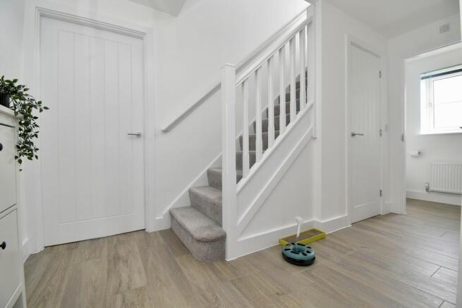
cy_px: 154
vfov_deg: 77.4
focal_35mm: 15
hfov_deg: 100.4
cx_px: 231
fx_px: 193
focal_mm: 10
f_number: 7.1
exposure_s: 1/60
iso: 800
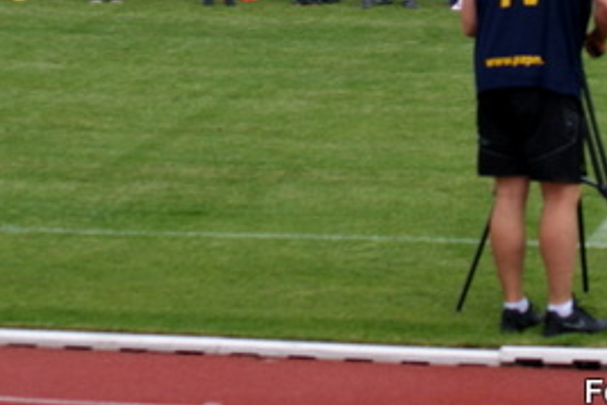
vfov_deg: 5.5
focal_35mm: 248
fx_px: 4173
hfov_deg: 8.3
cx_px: 430
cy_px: -158
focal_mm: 55
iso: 100
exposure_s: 1/100
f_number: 5
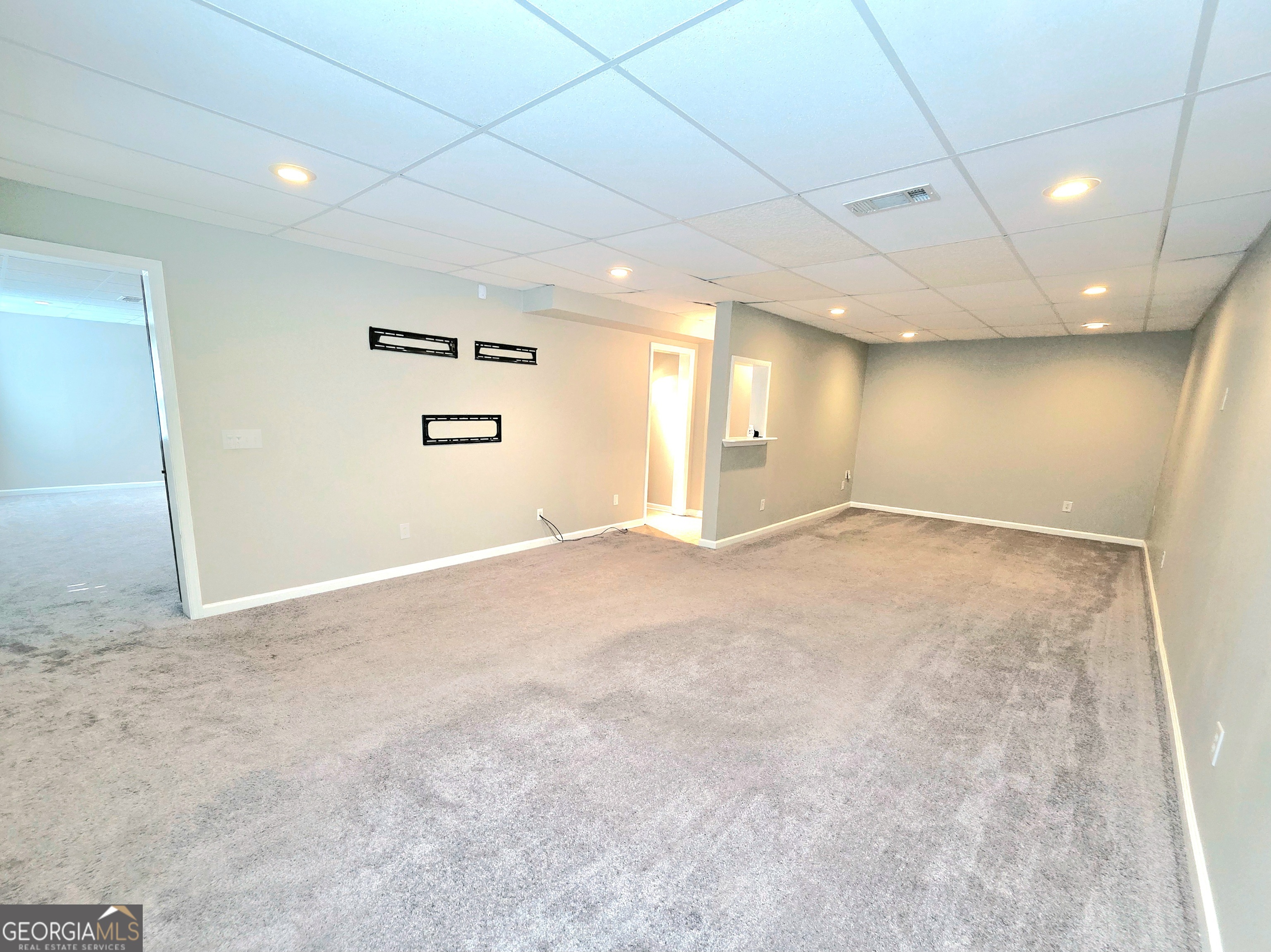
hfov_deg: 106.2
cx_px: 636
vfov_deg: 89.9
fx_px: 477
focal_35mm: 13
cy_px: 476
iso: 320
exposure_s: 1/60.2
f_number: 2.2
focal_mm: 2.2
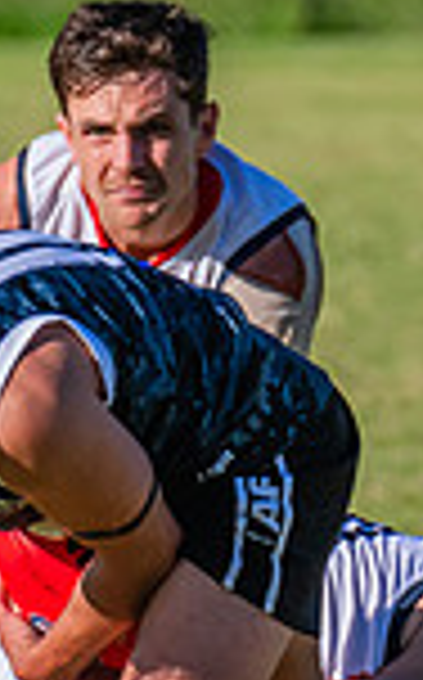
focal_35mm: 2387
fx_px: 44155
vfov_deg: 0.9
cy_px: 520
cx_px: 263
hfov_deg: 0.5
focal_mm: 440
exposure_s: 1/1600
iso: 800
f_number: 10
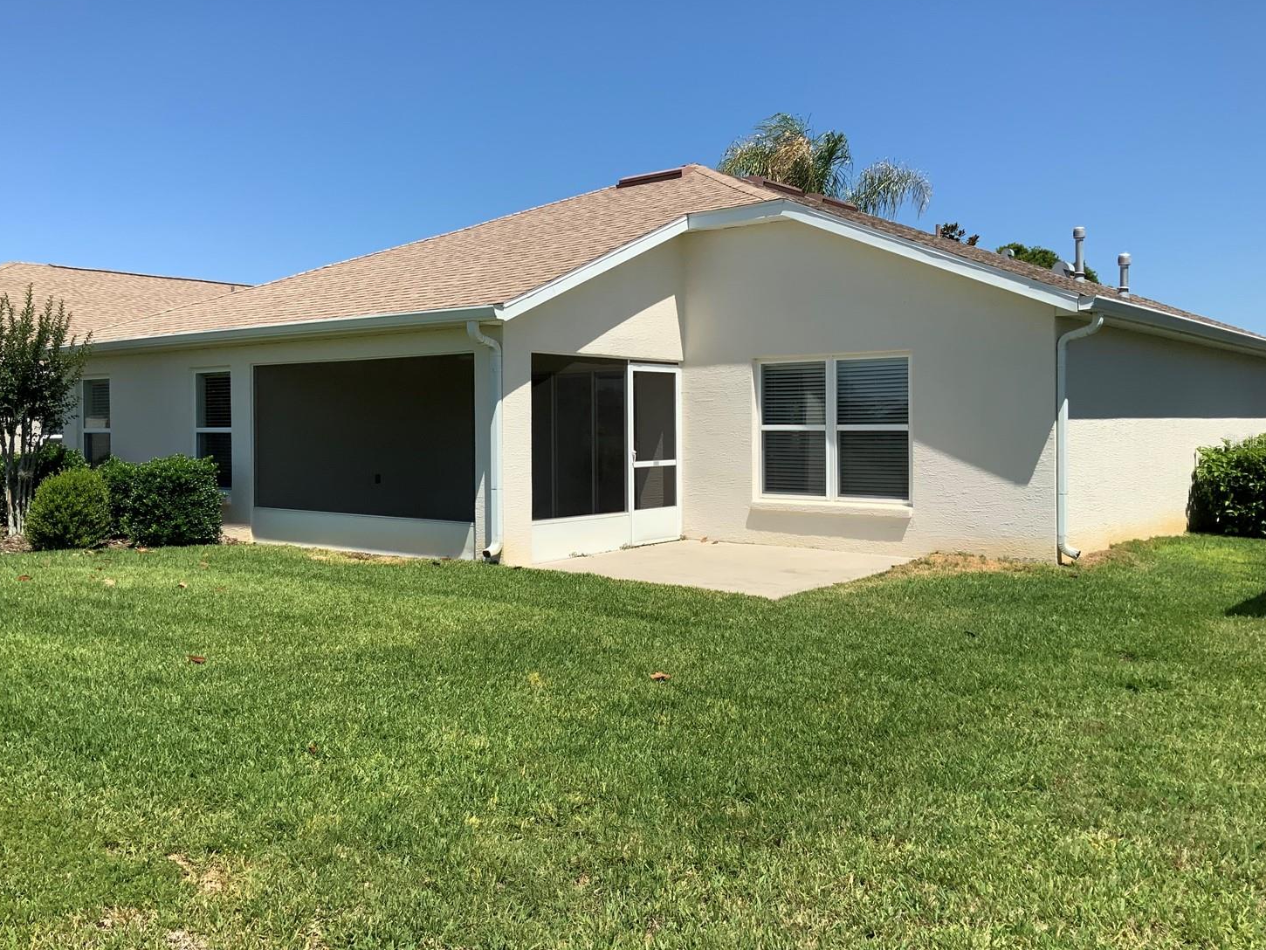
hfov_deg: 56.8
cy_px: 441
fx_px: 1171
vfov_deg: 44.1
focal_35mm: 32
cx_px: 609
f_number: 1.8
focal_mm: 3
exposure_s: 1/2538
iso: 16
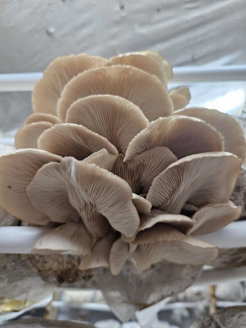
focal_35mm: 23
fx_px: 218
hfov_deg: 58.9
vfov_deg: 73.9
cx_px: 123
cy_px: 164
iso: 640
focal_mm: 6.3
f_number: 1.7
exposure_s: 1/120
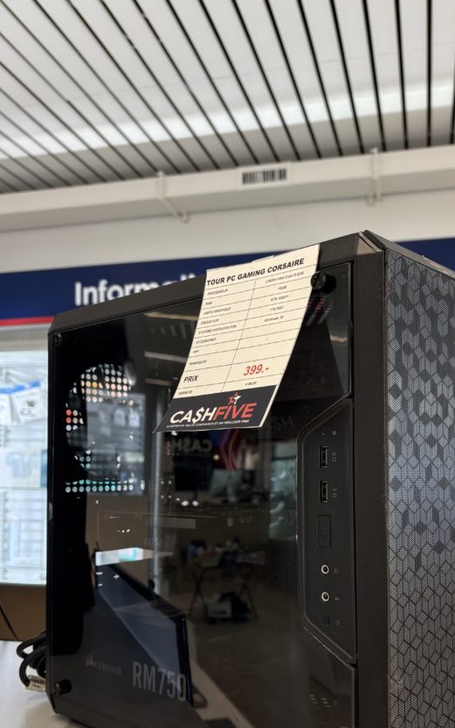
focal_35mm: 34
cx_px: 266
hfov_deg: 37.2
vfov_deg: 56.2
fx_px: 674
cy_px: 444
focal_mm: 5.96
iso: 100
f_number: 1.6
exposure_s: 1/50
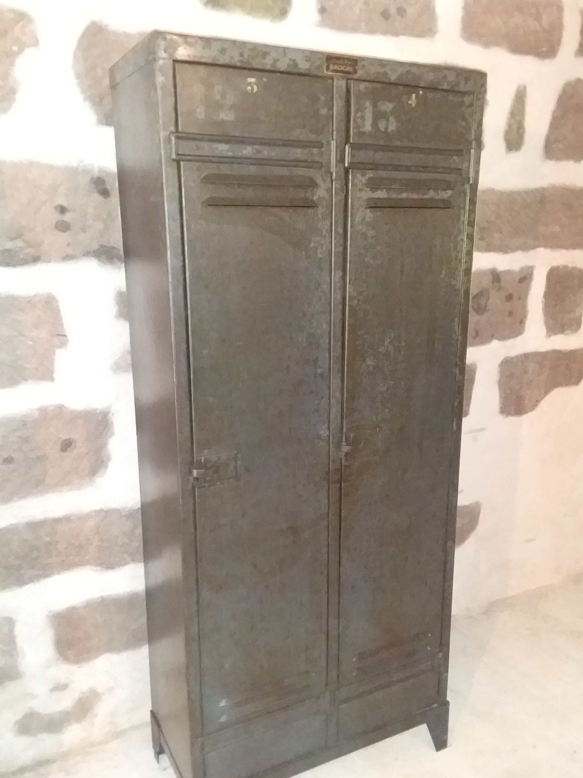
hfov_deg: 45.4
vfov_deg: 58.3
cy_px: 410
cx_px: 310
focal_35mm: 31
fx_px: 696
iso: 500
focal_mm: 2.91
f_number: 1.9
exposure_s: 1/17
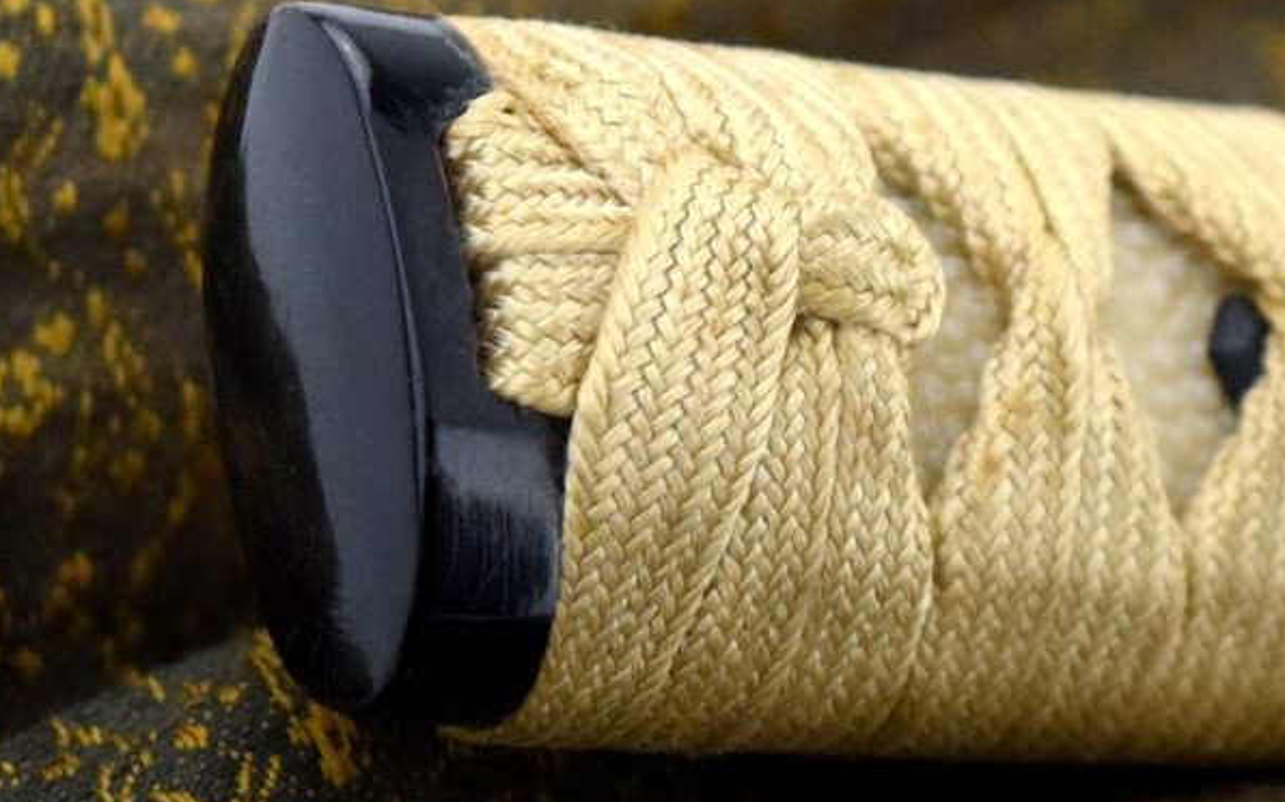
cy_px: 384
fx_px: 7396
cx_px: 1037
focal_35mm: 211
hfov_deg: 9.9
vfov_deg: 6.2
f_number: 5.6
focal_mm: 55
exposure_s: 1/3200
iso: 1600
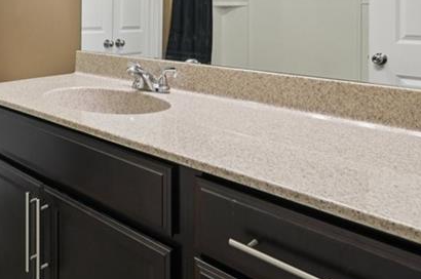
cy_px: 1
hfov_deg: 50.8
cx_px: 78
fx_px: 409
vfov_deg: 34.4
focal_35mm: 35
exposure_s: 1/6
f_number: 7.1
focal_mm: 14
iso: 400
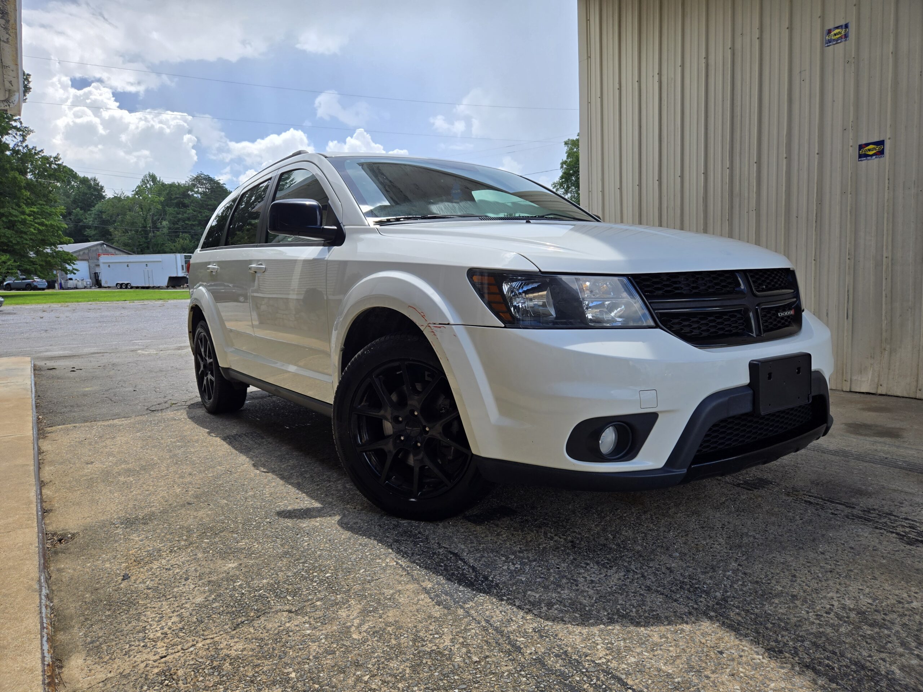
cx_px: 462
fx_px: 613
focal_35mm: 23
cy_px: 346
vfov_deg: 58.9
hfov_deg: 73.9
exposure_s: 1/1272
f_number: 1.8
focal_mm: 5.4
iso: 25
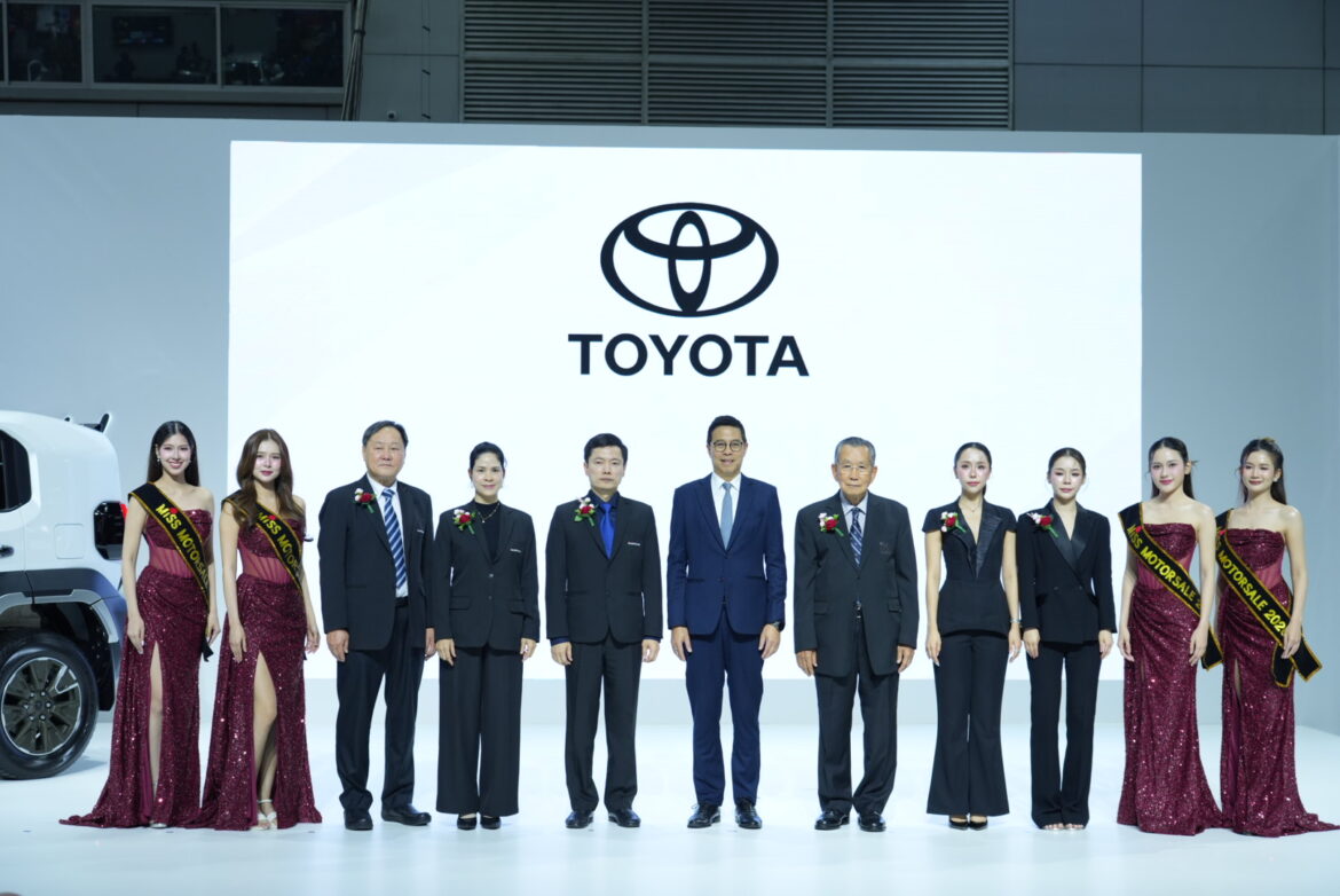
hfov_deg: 35.0
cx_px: 670
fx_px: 2123
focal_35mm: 57
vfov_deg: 23.8
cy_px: 448
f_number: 4
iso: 640
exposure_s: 1/250
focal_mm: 57
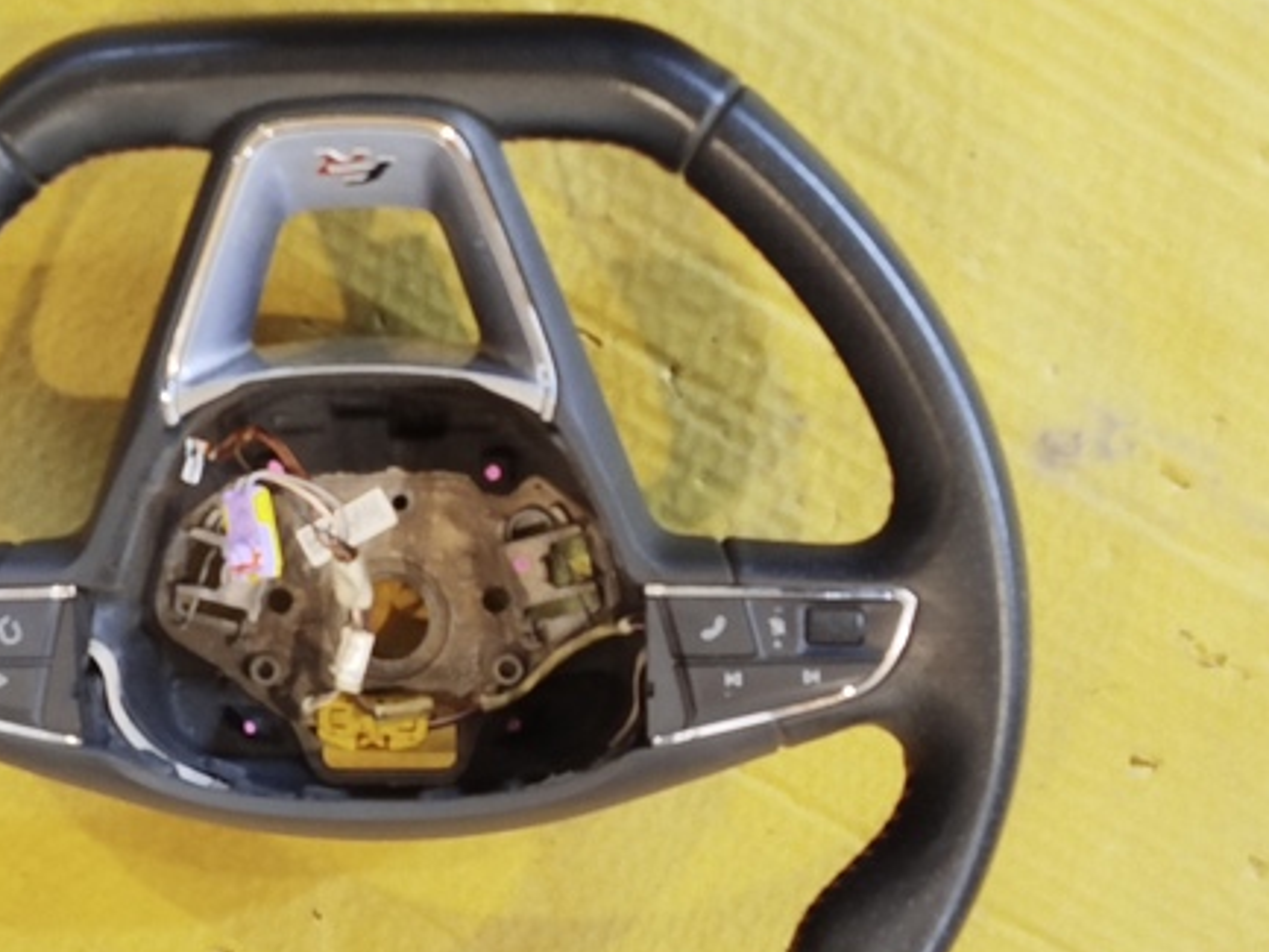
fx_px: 2604
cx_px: 410
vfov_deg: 20.6
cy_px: 656
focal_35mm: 71
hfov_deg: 27.2
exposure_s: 1/25
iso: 400
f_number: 1.7
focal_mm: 5.31
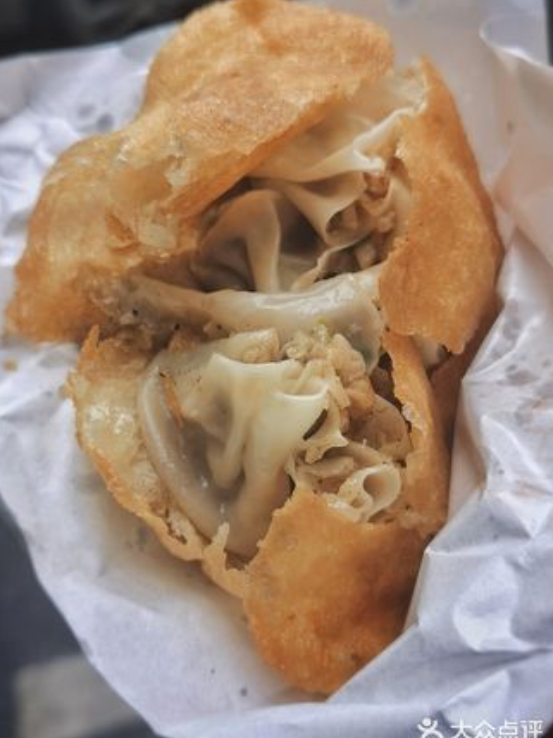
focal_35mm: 49
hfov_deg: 29.7
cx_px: 269
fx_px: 1044
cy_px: 367
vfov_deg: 38.9
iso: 50
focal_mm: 5.56
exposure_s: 1/227
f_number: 1.6
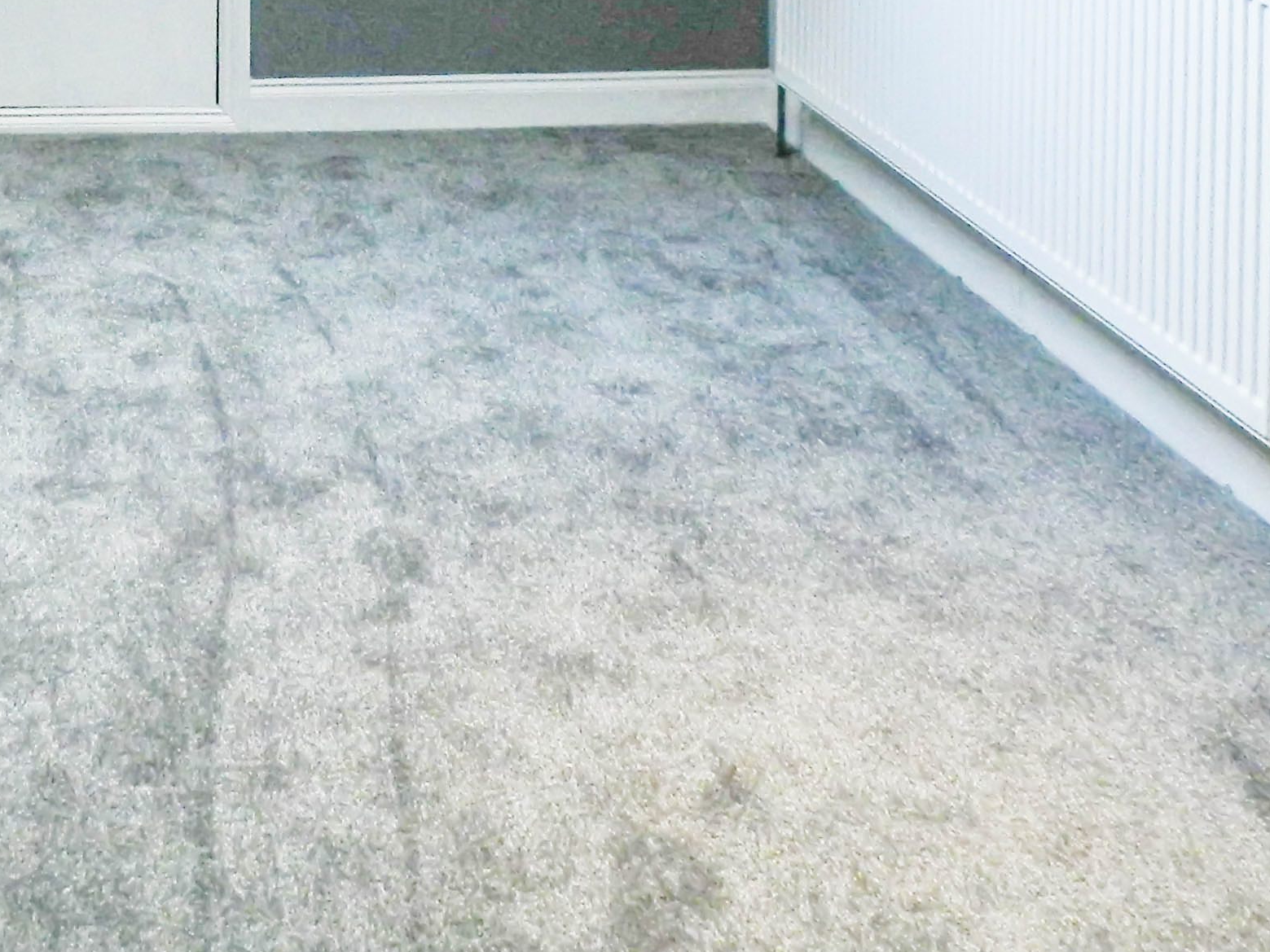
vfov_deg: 22.8
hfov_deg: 31.7
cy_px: -193
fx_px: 2164
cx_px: 218
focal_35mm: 59
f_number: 3.4
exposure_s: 1/60
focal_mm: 4
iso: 280
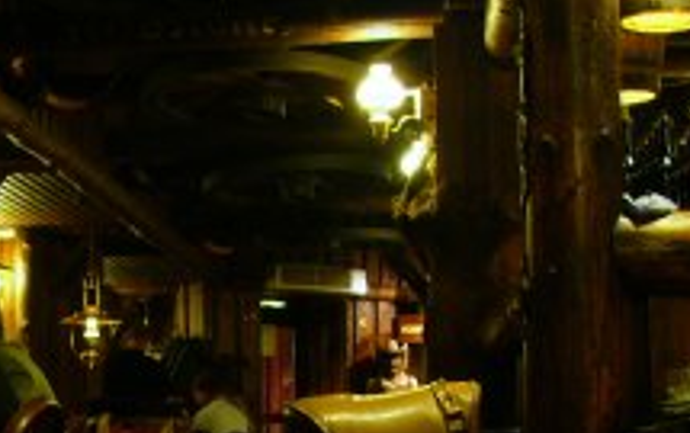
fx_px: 1600
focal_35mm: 85
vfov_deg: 15.1
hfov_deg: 23.8
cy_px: 465
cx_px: 109
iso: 50
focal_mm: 6
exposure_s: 2
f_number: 3.3
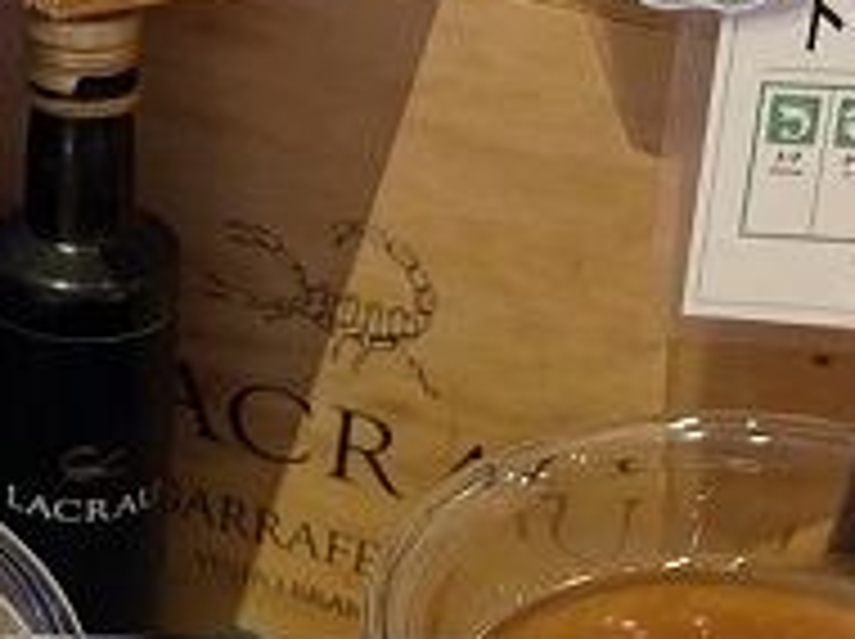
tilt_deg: -38.7
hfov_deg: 25.8
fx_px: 1825
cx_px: 135
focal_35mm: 74
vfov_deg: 19.3
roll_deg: -3.5
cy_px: 632
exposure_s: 1/50
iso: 100
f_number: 1.6
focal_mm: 5.1
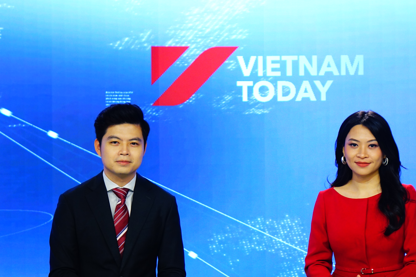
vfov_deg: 13.2
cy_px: 169
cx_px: 250
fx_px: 1202
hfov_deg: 19.6
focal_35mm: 104
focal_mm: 26.65
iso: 400
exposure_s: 1/125
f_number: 2.8
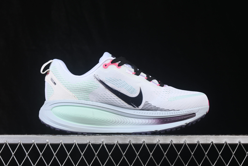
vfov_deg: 18.2
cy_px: 83
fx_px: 517
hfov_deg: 27.0
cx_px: 124
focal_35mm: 75
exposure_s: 1/80
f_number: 8
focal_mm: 50
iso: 160
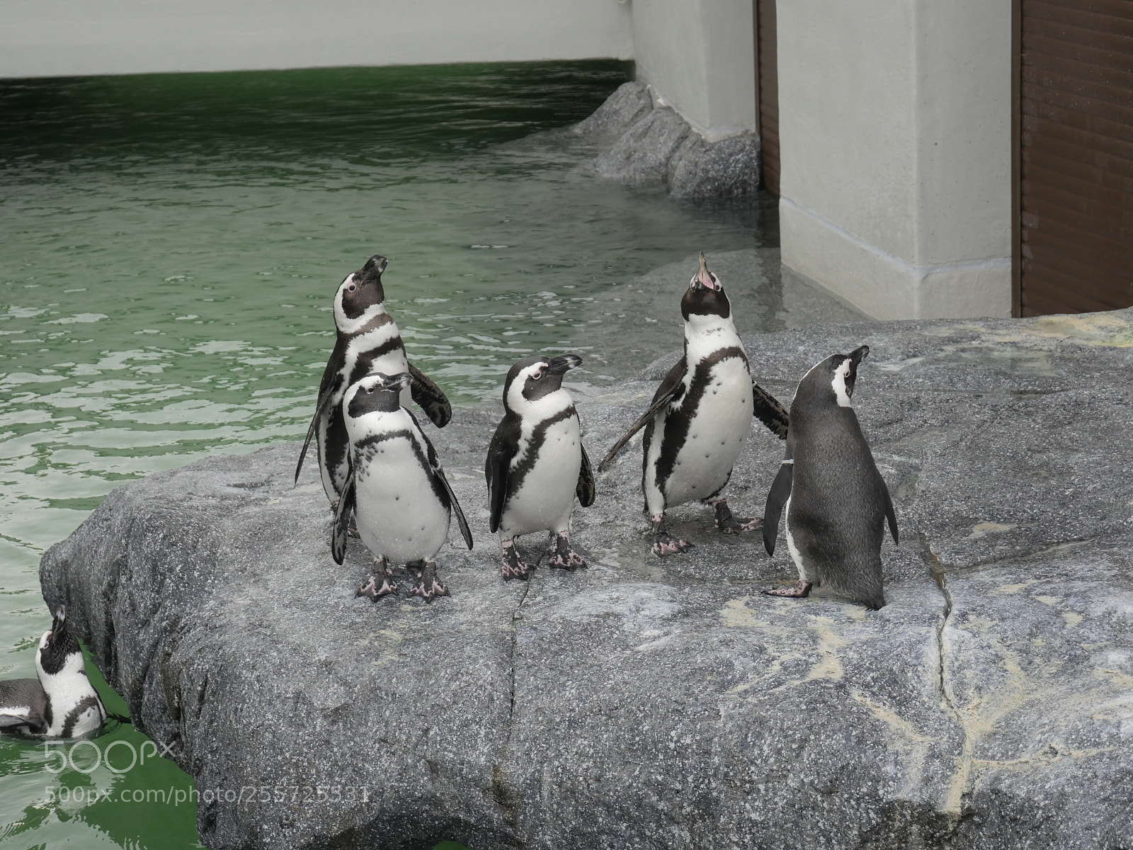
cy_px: 425
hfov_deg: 22.8
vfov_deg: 17.2
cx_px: 566
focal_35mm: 86
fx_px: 2815
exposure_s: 1/320
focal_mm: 43
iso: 400
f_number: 6.3
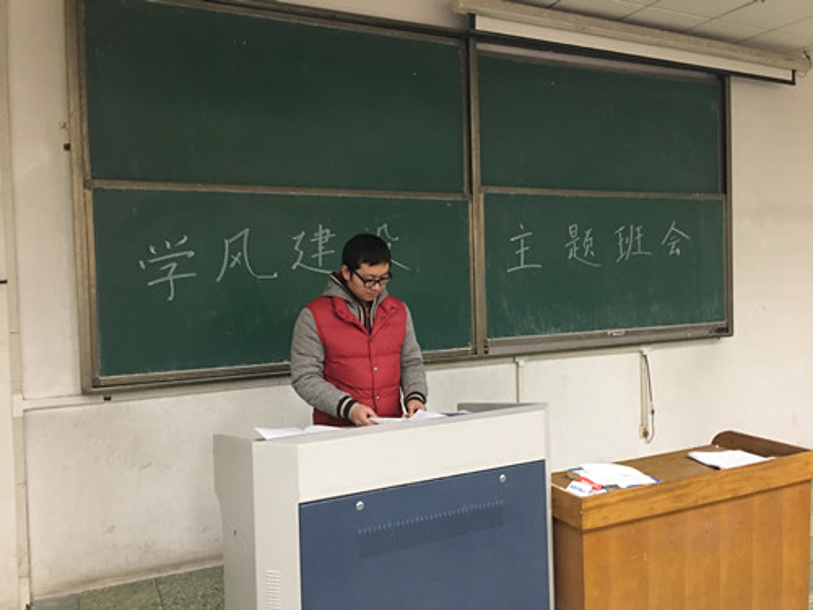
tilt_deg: -1.7
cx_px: 406
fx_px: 681
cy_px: 305
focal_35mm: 29
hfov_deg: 61.7
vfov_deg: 48.2
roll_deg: +0.8
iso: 100
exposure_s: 1/8
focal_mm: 4.15
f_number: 2.2
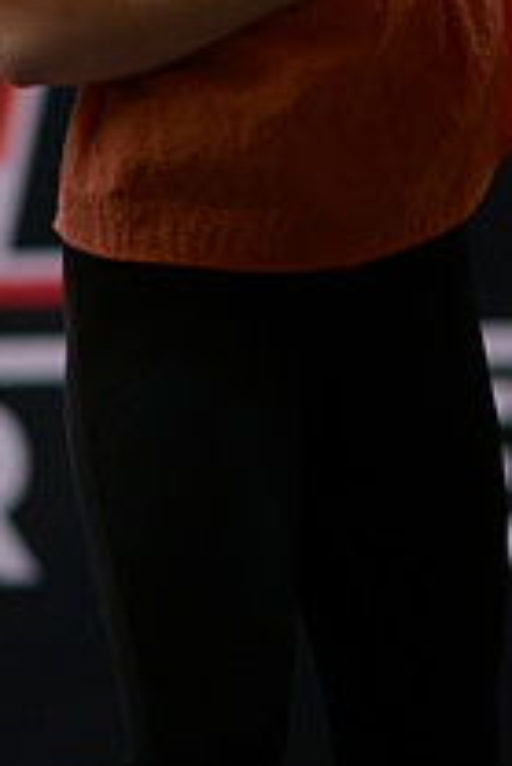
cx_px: 368
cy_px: -29
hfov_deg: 5.0
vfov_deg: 7.4
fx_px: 5856
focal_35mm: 275
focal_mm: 85
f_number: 1.8
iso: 2000
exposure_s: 1/800
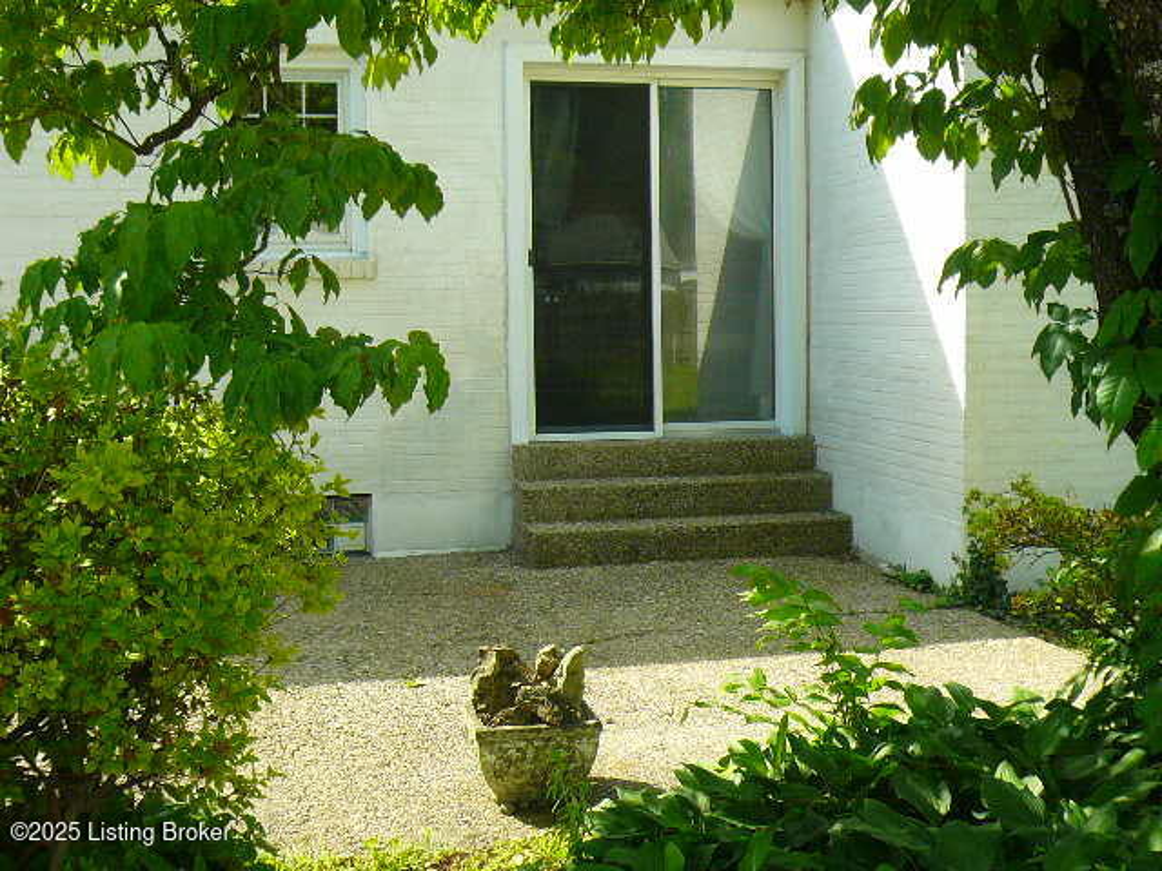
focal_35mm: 45
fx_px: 1511
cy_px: 436
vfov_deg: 32.2
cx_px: 581
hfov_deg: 42.1
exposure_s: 1/400
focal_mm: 4.9
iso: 100
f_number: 2.9
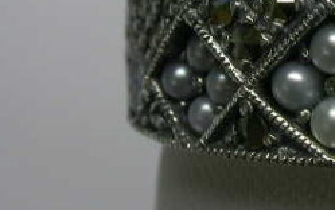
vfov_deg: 6.0
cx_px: 392
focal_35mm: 217
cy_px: -4
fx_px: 1983
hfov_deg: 9.5
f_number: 7.4
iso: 100
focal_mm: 17.7
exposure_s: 1/29
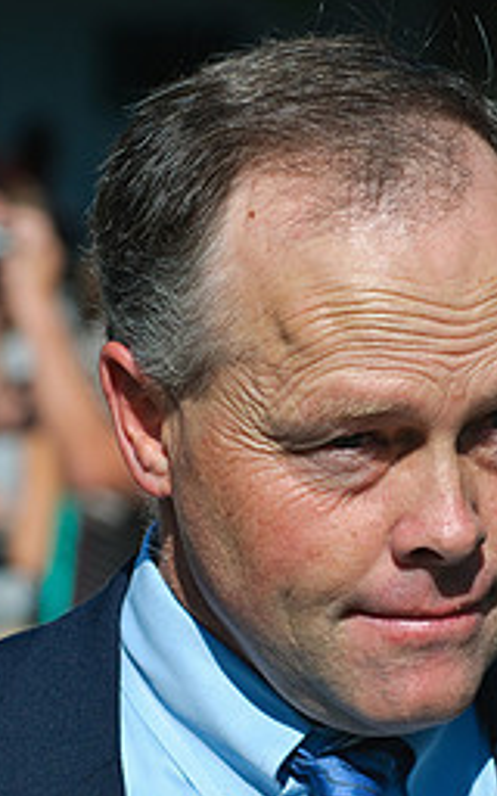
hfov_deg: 6.1
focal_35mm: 215
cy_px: 553
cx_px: 294
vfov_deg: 9.7
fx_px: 4659
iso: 200
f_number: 5.6
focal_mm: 80
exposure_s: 1/2000
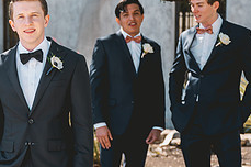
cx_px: 20
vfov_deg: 12.5
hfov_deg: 18.4
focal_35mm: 109
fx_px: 759
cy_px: 108
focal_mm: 43
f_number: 2.8
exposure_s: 1/800
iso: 160
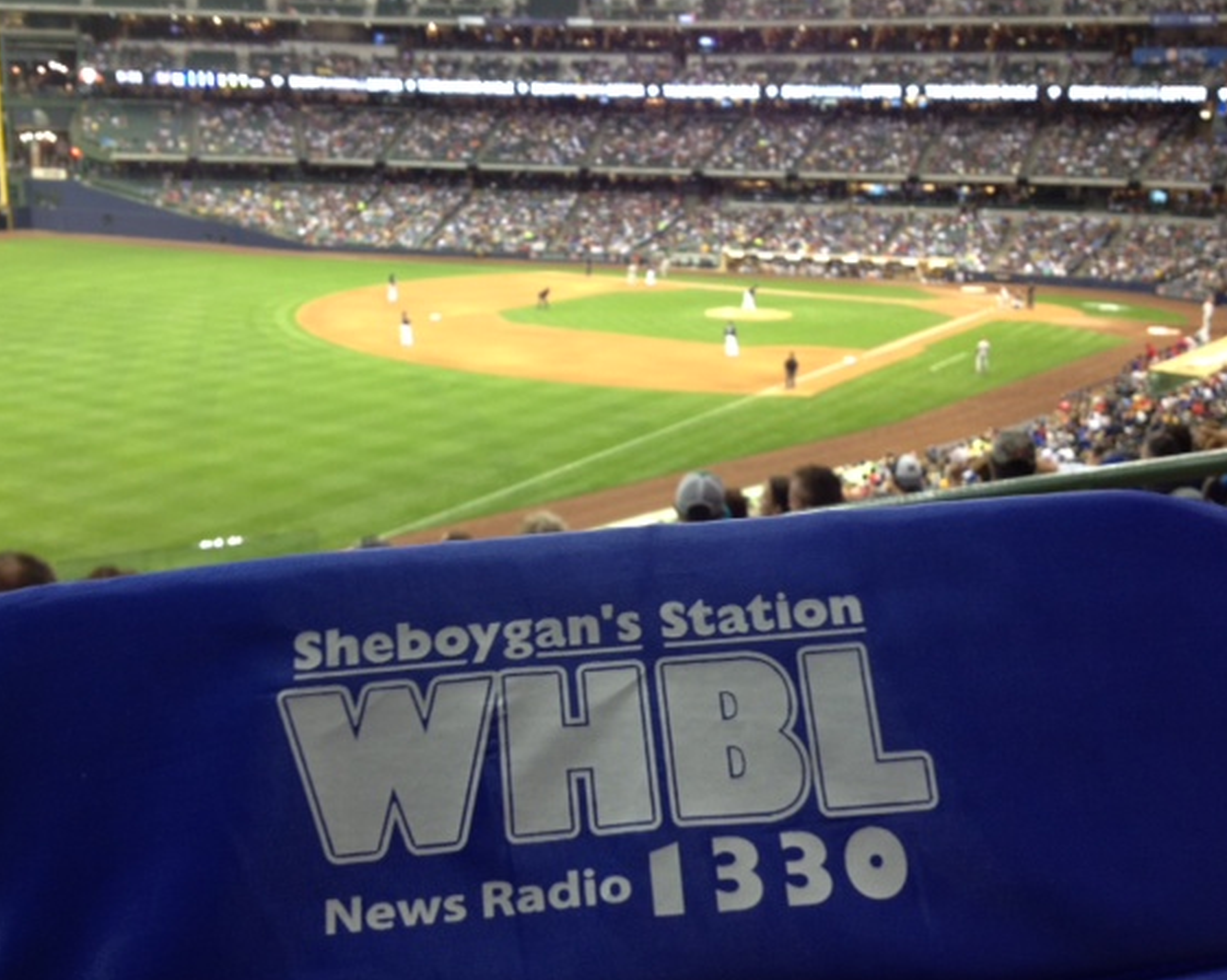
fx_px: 1415
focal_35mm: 39
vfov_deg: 38.2
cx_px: 617
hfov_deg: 46.9
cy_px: 462
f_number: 2.4
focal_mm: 4.28
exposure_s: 1/20
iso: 100
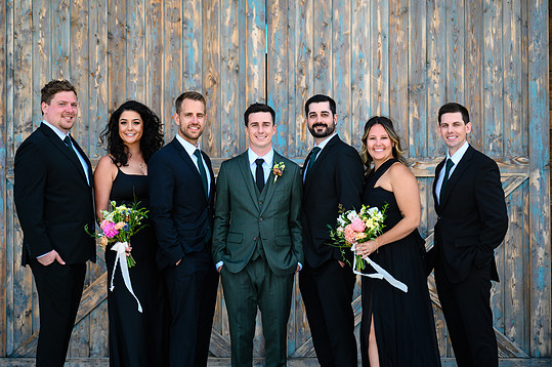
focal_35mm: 86
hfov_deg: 23.7
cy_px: 186
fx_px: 1317
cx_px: 254
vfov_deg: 15.8
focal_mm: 73
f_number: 2.5
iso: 100
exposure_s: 1/800
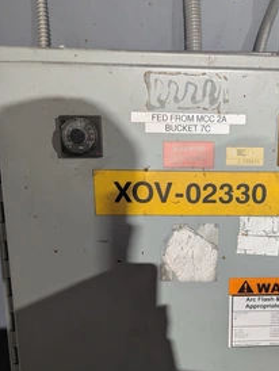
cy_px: 234
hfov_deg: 39.8
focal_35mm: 35
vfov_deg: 52.0
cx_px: 202
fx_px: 376
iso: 958
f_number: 1.68
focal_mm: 6.9
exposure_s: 1/60.6
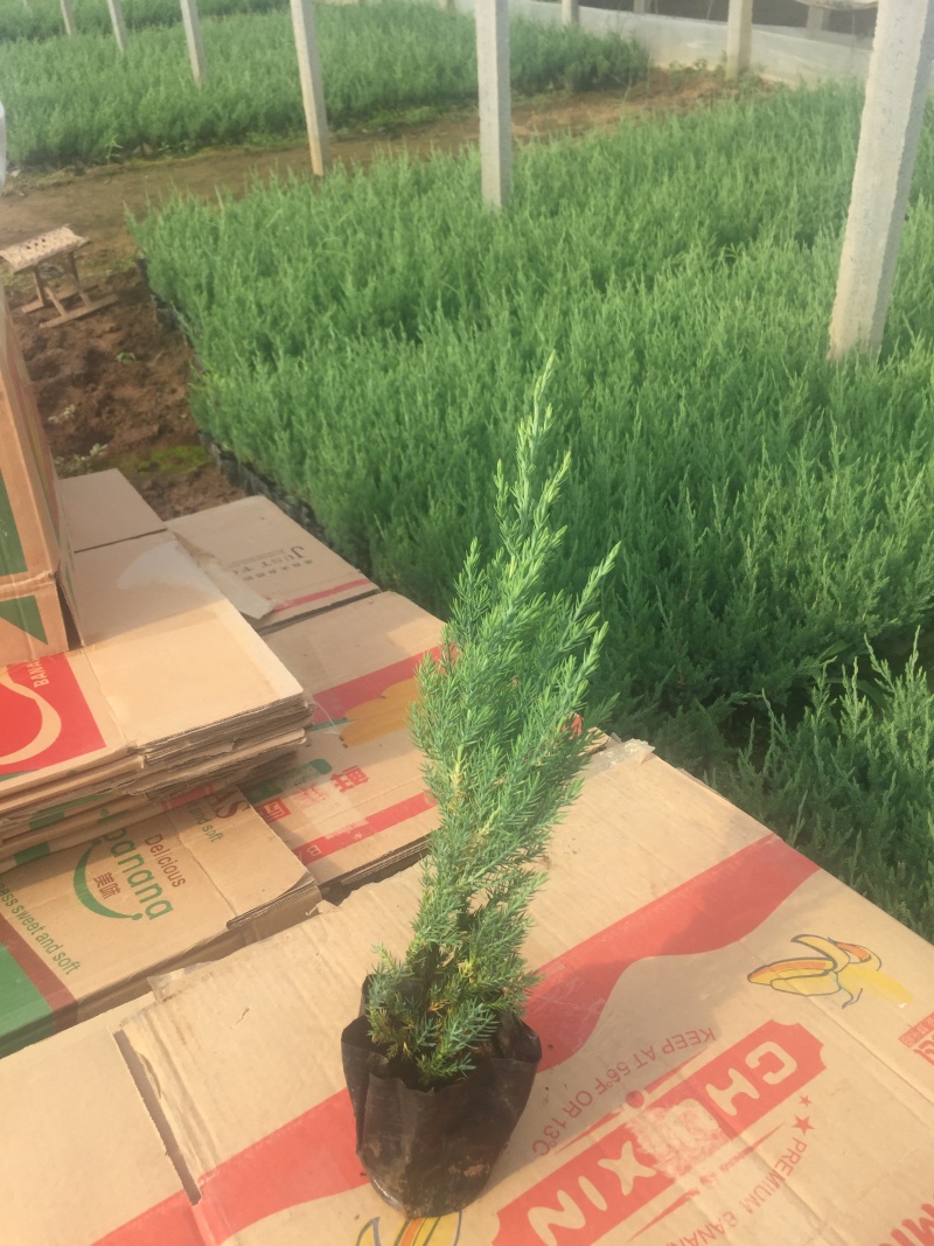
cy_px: 623
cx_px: 467
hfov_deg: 48.2
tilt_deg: -34.1
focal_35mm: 29
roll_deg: +4.0
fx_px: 1044
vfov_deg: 61.7
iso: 32
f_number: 2.2
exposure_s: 1/942
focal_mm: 4.15
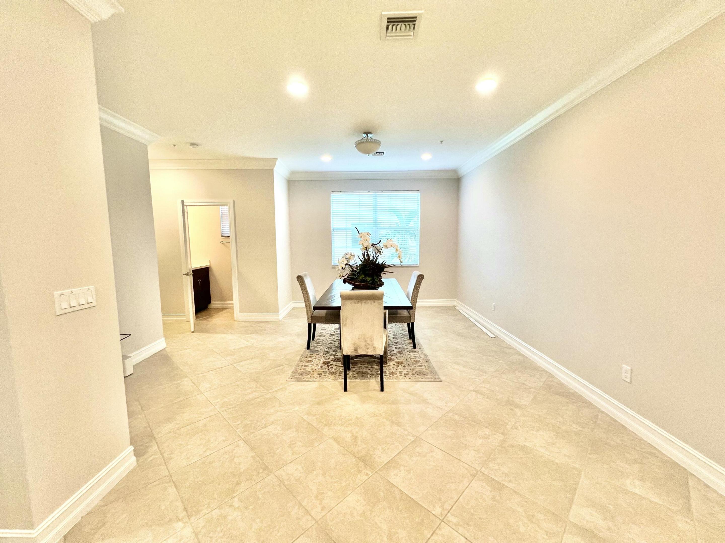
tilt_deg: -5.8
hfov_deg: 106.2
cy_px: 272
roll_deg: +0.7
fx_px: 272
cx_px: 362
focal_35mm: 13
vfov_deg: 89.9
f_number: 1.8
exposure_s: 1/120
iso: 200
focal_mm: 1.57
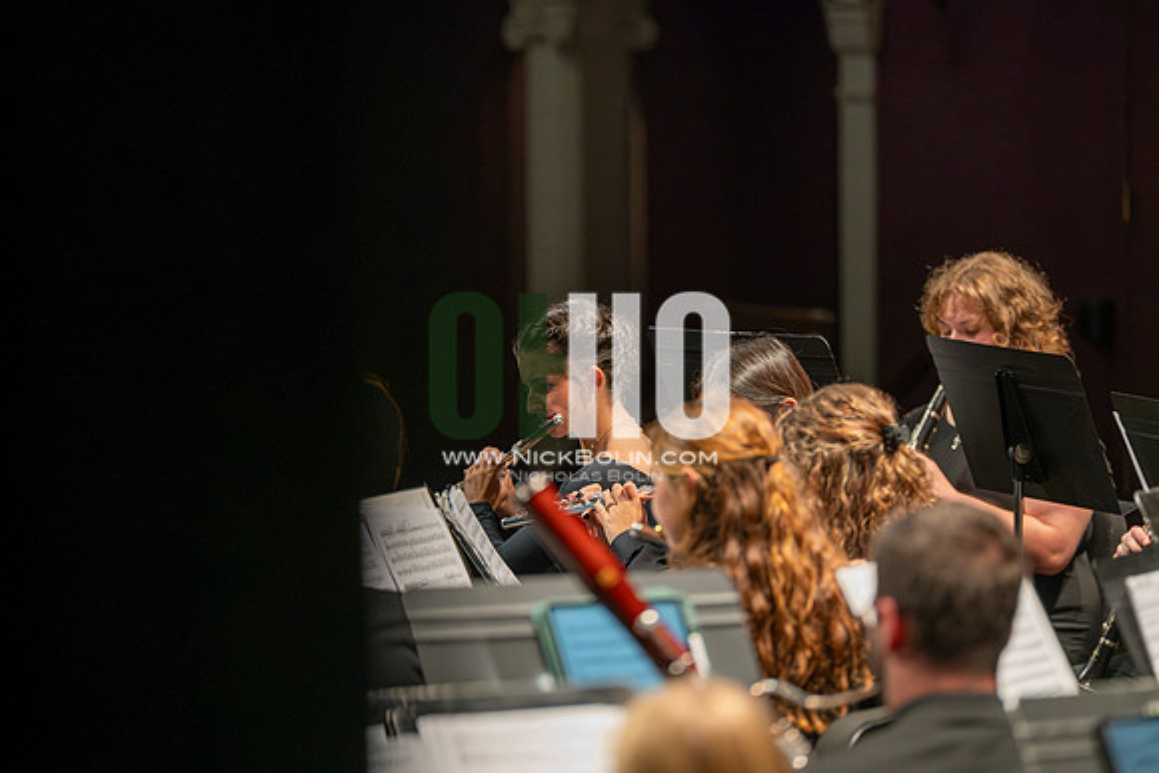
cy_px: 386
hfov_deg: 10.3
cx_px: 580
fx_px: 6440
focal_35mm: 200
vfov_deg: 6.9
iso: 4000
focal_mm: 200
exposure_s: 1/640
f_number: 2.8
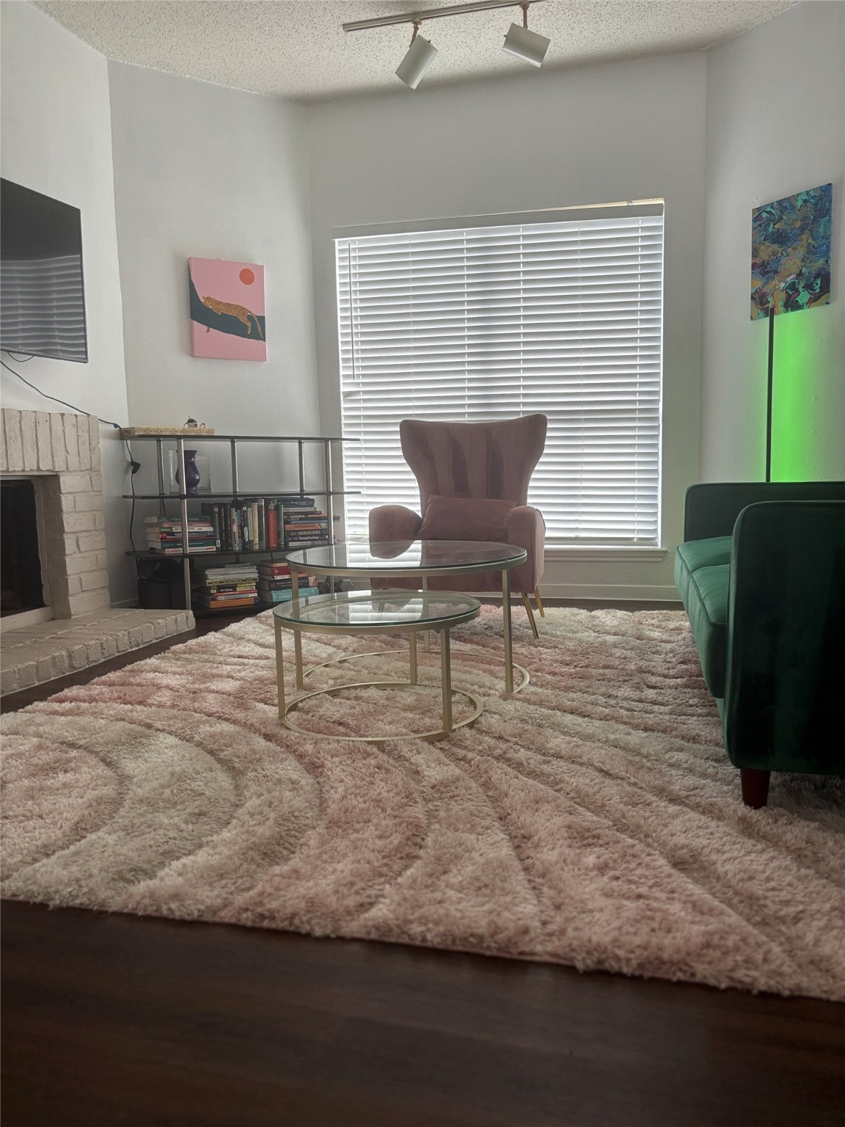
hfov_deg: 53.1
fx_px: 846
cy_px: 564
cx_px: 422
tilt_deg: -6.7
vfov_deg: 67.3
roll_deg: +0.9
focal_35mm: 26
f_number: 1.6
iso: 125
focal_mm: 5.96
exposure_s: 1/121
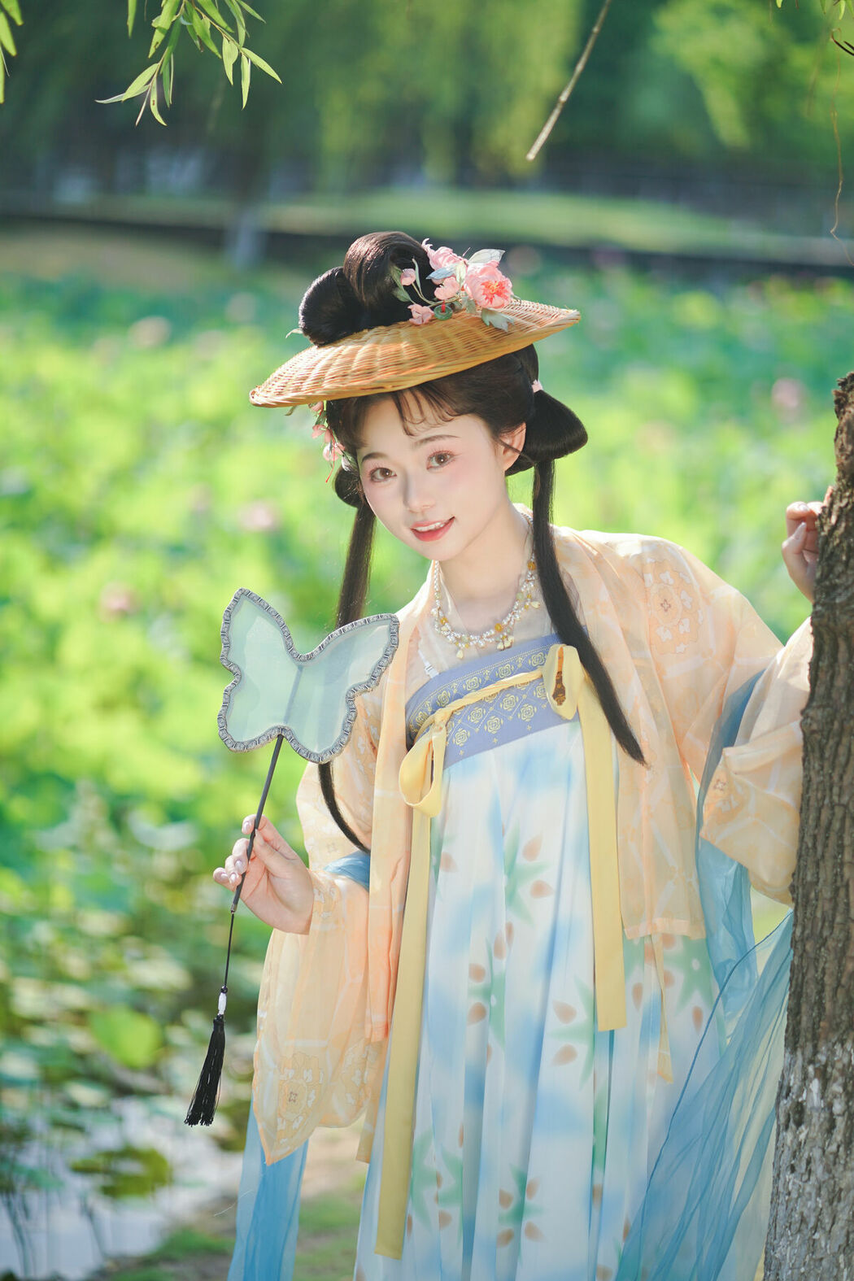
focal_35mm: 85
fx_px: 3024
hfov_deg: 16.1
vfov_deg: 23.9
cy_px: 640
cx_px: 427
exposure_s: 1/1250
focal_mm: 85
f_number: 1.8
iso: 125
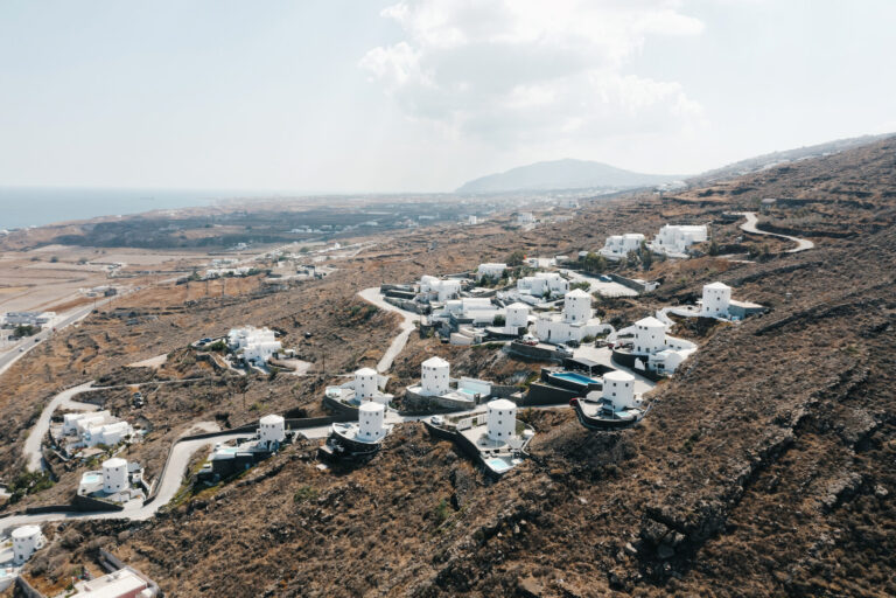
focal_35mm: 28
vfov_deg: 46.4
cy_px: 299
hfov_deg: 65.5
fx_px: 697
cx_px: 448
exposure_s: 1/400
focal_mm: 10.26
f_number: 7.1
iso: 100
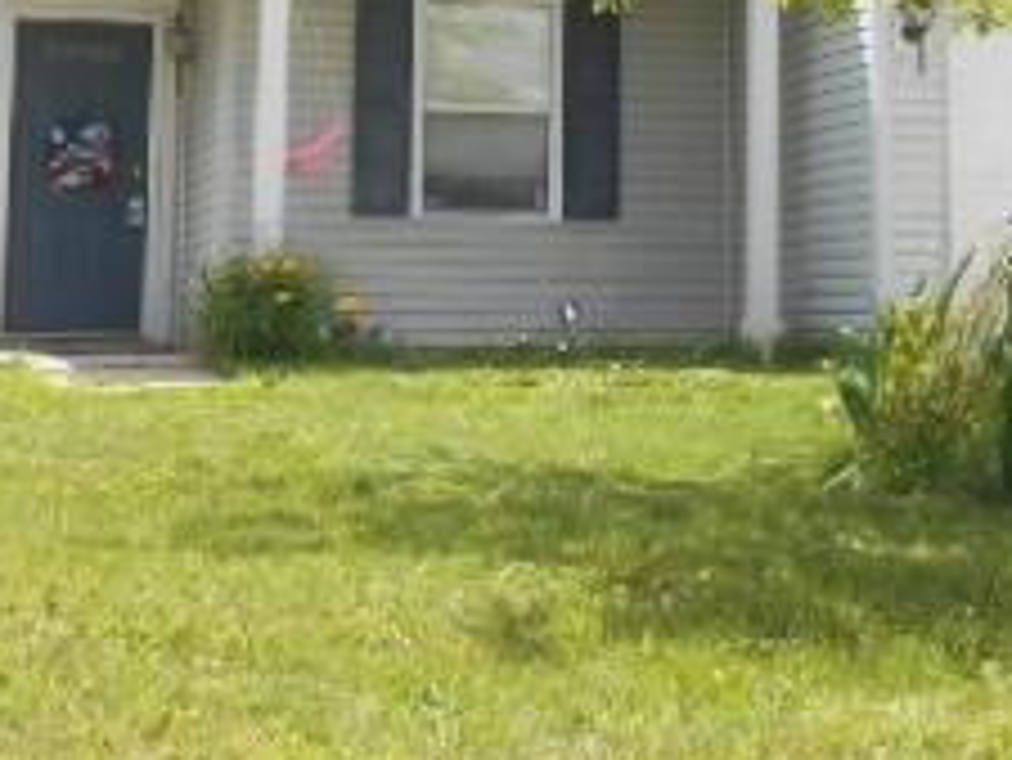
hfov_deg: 22.2
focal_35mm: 88
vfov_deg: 16.1
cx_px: 607
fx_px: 2574
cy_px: -153
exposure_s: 1/400
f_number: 3.6
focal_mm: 5.5
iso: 80
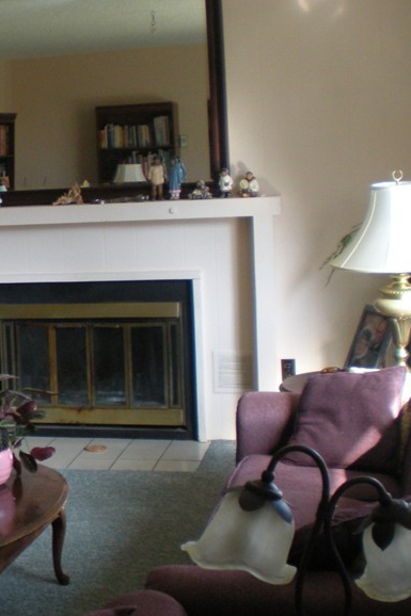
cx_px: -58
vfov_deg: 28.8
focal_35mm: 70
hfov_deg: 18.6
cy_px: 277
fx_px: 1199
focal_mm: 6.3
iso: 200
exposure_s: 1/45.4
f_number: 3.1
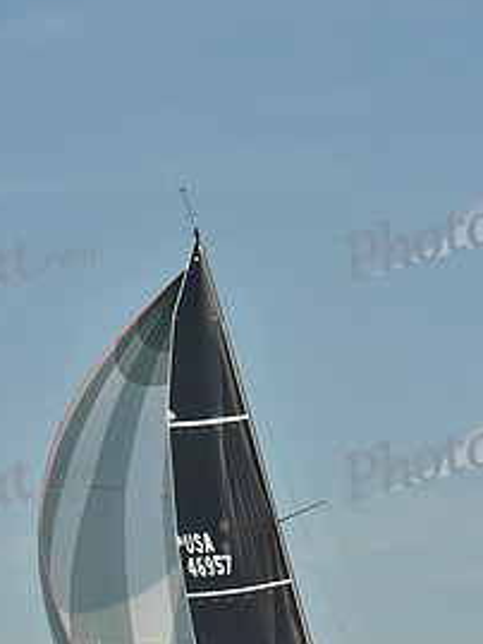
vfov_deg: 13.5
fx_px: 2695
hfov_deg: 10.2
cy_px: 599
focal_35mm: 145
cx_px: 221
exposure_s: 1/1250
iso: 200
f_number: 7.1
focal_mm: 70
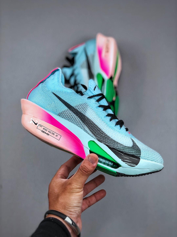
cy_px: 118
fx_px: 389
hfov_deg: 25.7
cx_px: 88
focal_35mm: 57
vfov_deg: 33.8
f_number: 2.8
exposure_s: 1/100
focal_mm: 6.6
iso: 32
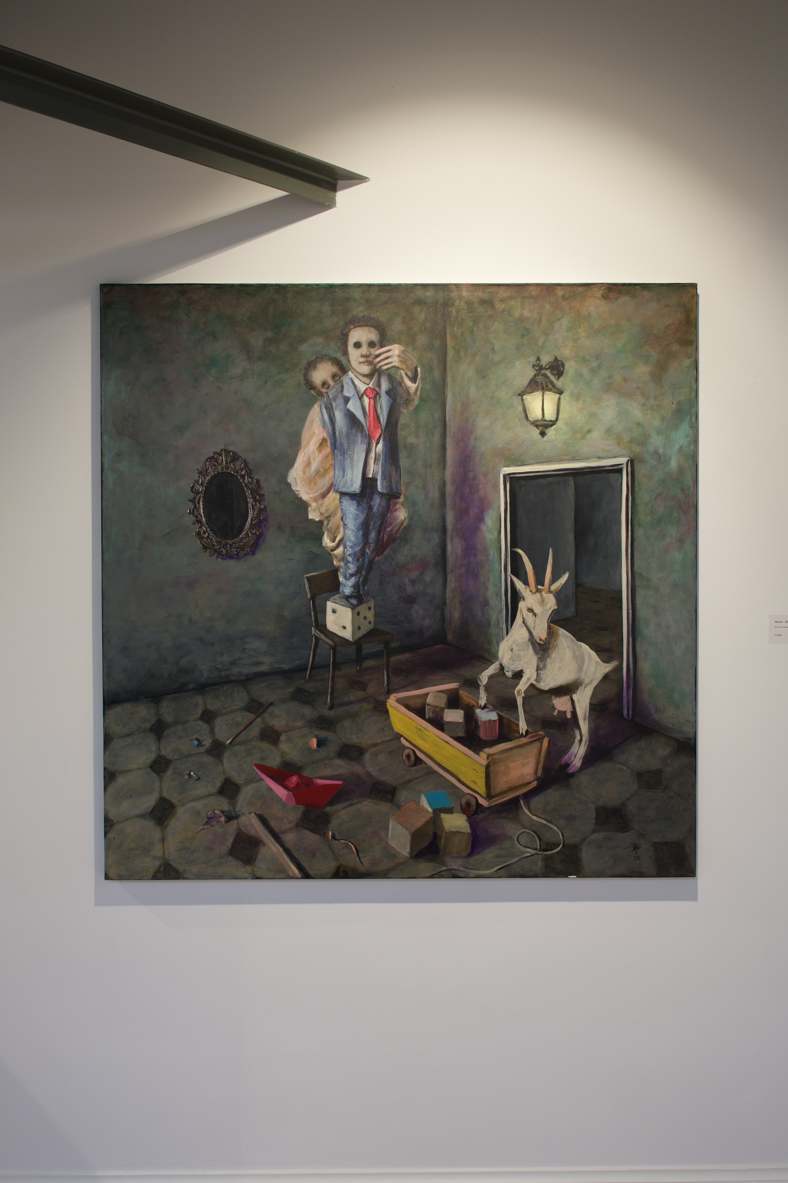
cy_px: 592
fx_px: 980
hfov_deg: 43.8
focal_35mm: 30
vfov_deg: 62.2
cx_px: 394
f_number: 4
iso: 250
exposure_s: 1/125
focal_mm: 19.9
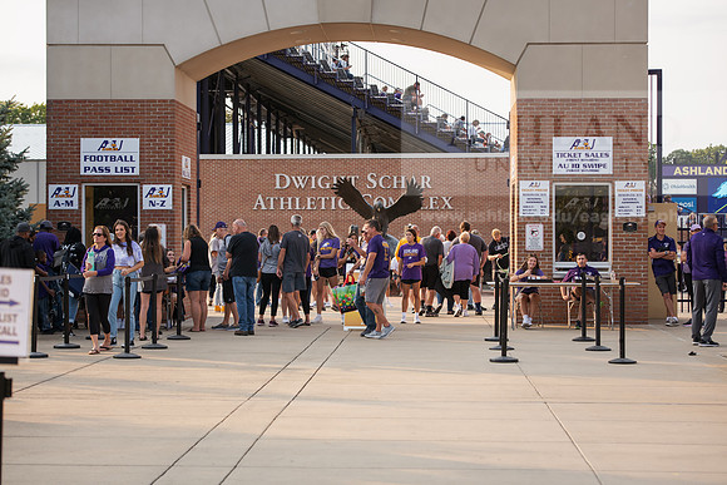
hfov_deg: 23.6
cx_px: 364
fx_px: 1737
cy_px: 242
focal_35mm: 86
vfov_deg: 15.9
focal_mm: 86
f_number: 5
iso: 200
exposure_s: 1/320
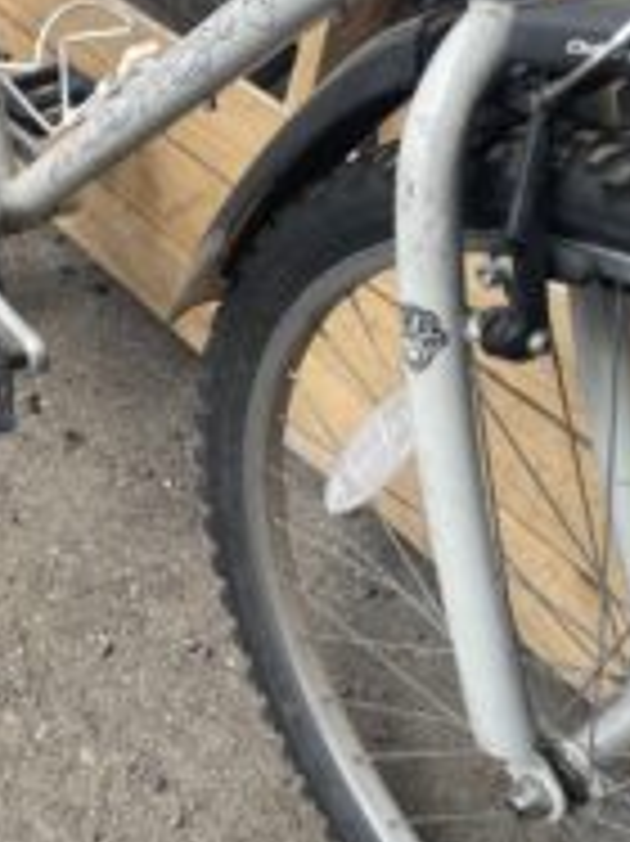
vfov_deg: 38.0
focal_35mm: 50
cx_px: 126
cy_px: 324
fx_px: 1215
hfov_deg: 28.5
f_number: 1.6
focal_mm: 4.2
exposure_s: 1/979
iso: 32
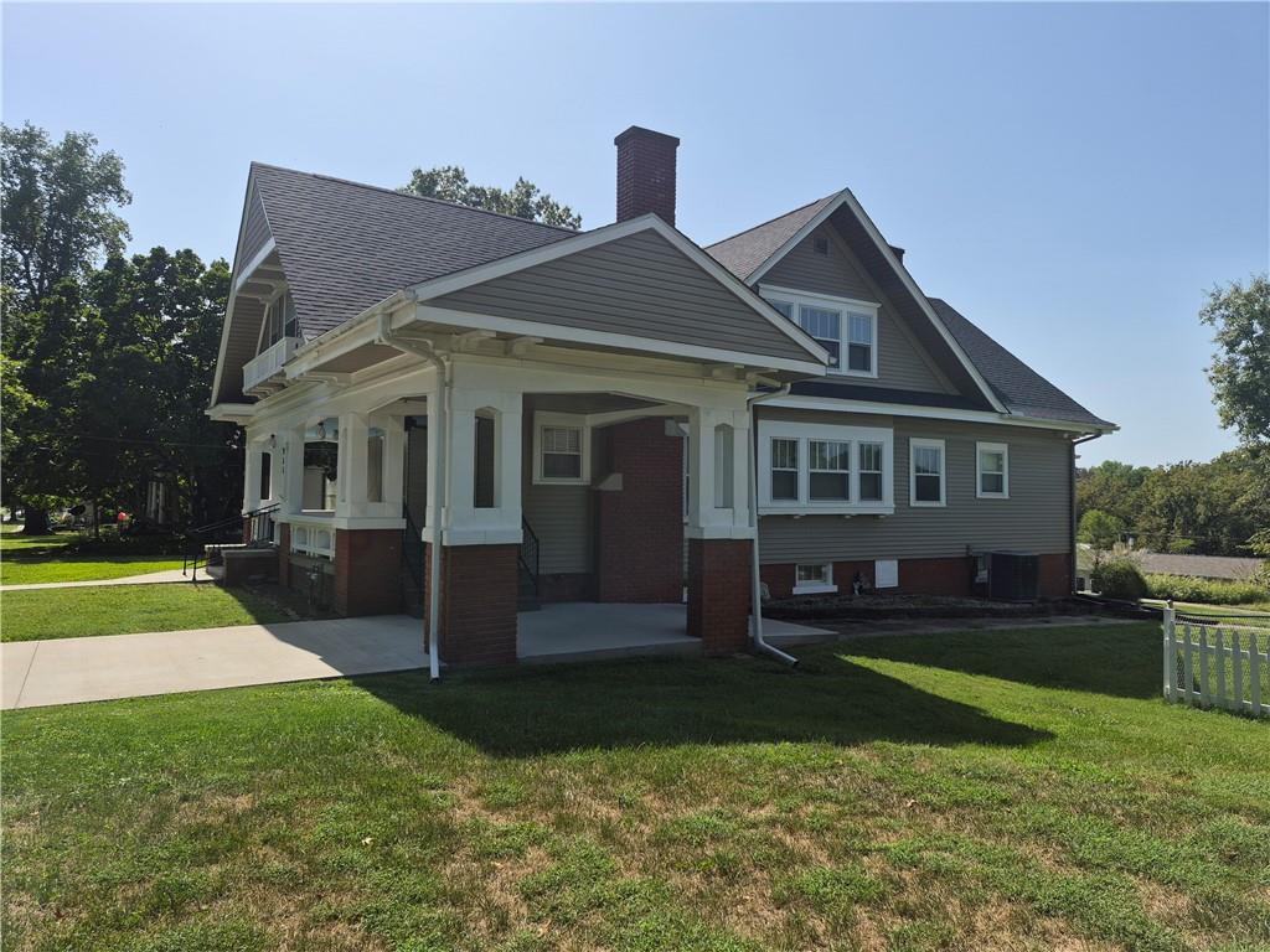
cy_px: 476
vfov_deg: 58.9
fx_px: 844
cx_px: 635
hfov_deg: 73.9
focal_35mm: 23
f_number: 1.8
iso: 80
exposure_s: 1/6656
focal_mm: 5.4
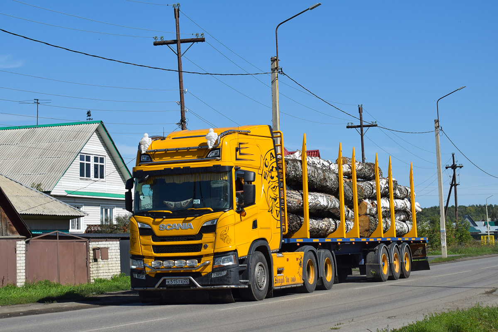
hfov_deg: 33.4
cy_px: 166
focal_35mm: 60
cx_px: 249
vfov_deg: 22.6
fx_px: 830
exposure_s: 1/800
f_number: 6.3
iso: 100
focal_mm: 40
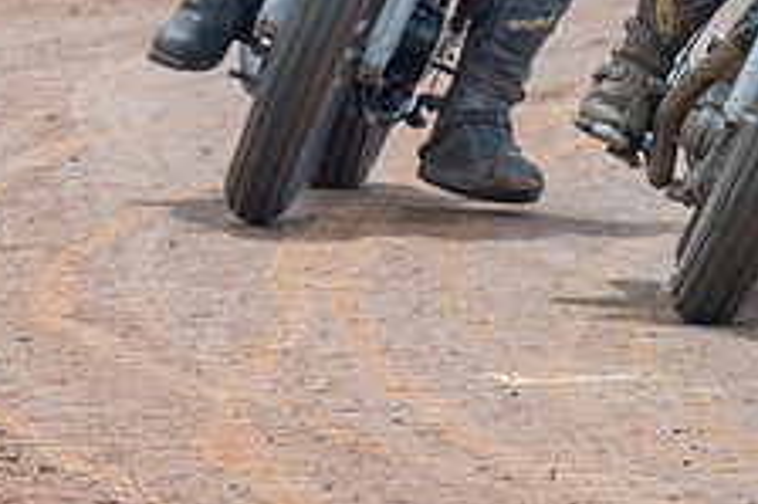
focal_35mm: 1029
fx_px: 21650
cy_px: 21
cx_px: 1252
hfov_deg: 2.0
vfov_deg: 1.3
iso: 200
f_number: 6.3
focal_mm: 200
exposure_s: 1/400
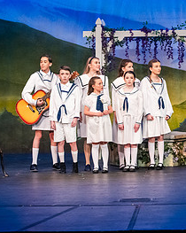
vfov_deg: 10.8
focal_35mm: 178
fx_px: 1226
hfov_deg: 8.6
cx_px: 232
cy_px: 78
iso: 4000
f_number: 3.5
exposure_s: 1/250
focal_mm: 86
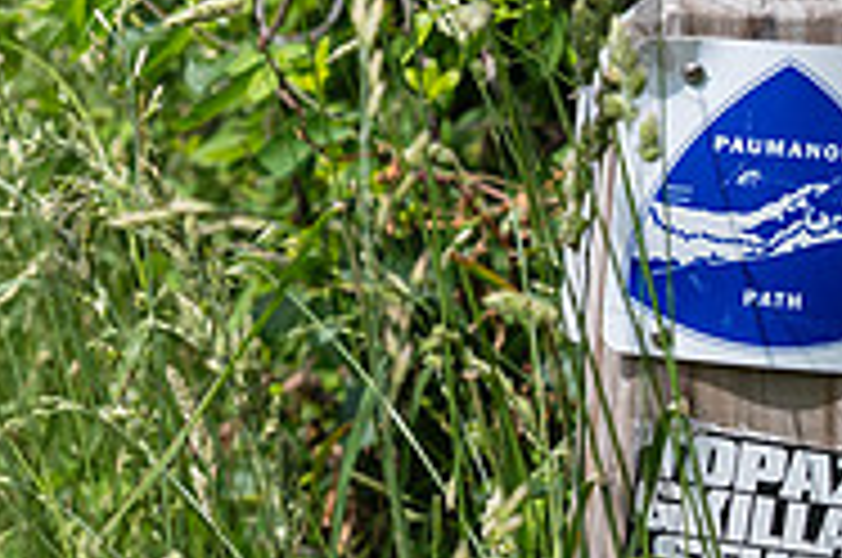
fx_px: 3152
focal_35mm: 135
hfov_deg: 14.9
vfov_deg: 10.1
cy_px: 190
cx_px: -57
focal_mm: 35
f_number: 5
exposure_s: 1/640
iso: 125
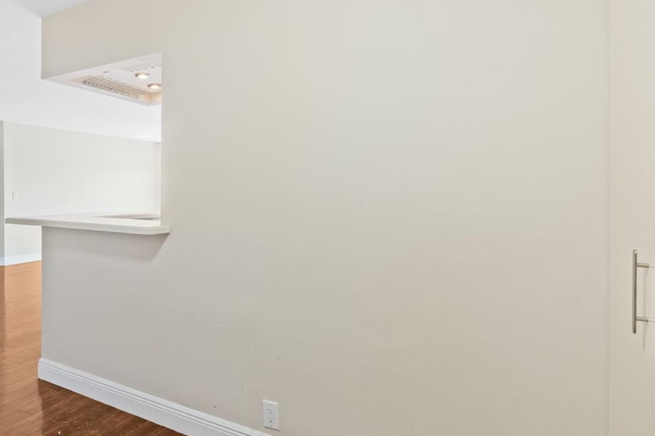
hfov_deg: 77.9
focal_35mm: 22
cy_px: 199
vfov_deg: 57.0
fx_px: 400
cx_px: 268
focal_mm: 15
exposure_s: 1/2
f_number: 8
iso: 200
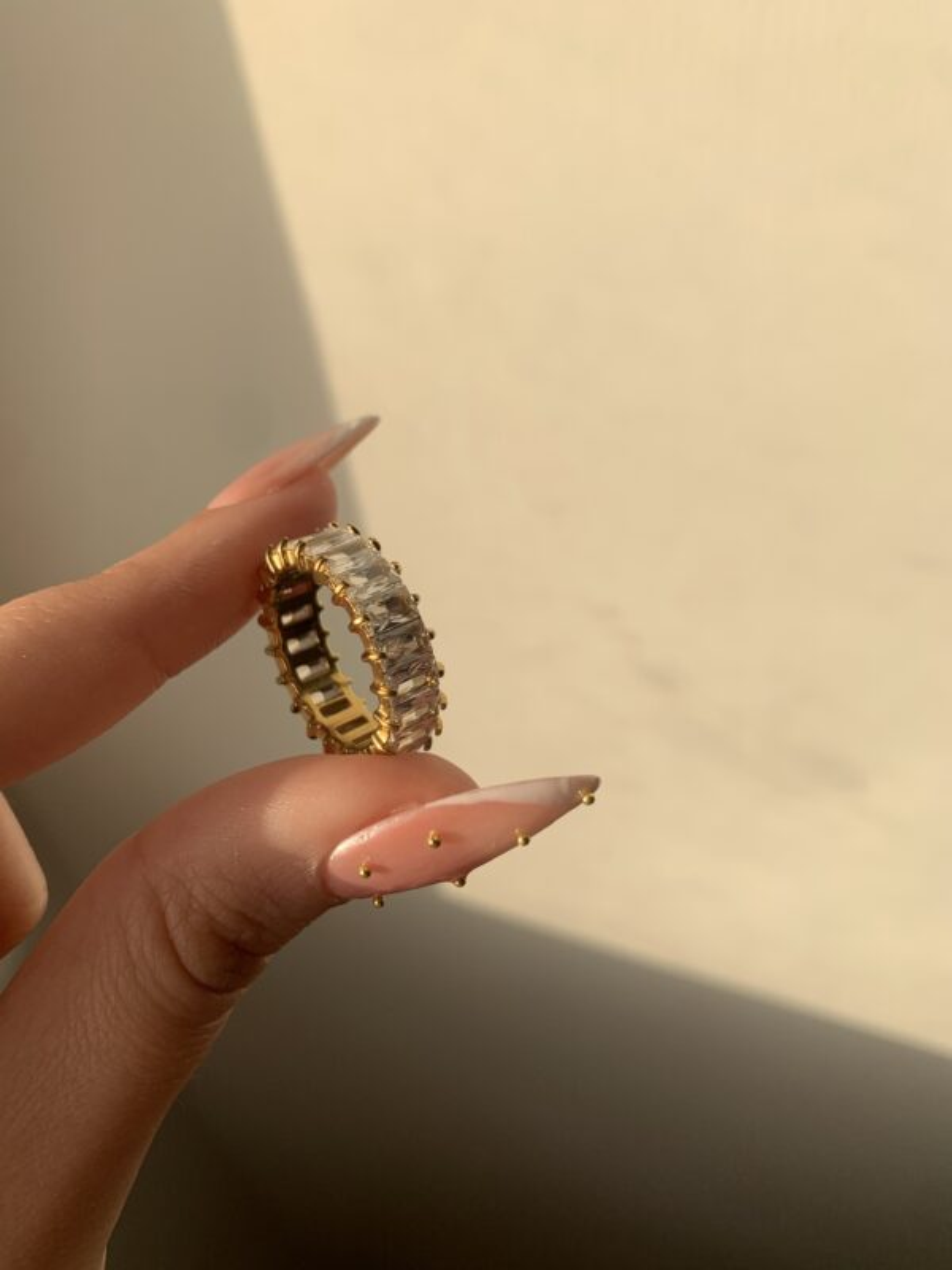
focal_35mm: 26
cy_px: 635
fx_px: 953
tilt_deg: -46.0
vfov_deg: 67.3
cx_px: 476
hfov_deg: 53.1
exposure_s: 1/315
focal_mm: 4.25
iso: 25
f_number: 1.8
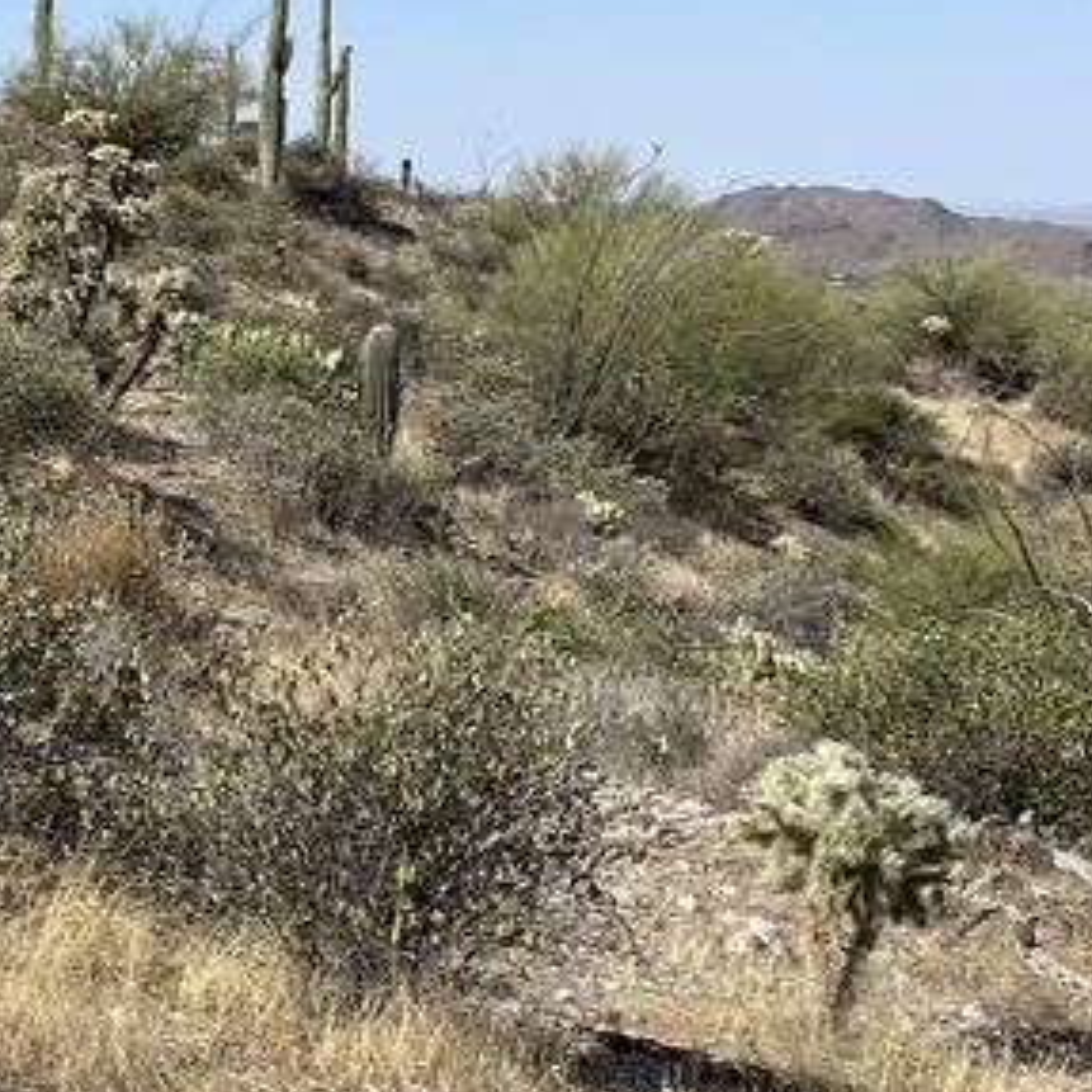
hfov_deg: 17.5
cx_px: -822
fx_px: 2927
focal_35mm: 82
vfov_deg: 21.1
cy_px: 563
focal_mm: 4.2
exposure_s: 1/4464
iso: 32
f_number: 1.6
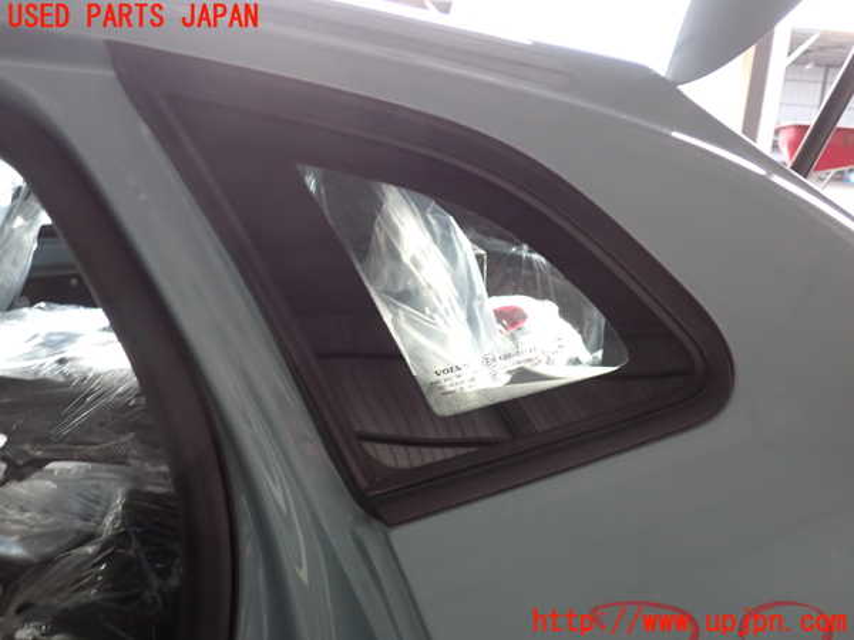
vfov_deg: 46.8
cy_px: 320
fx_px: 740
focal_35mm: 30
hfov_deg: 60.0
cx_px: 427
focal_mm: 5.4
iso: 200
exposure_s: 1/30
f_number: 2.3
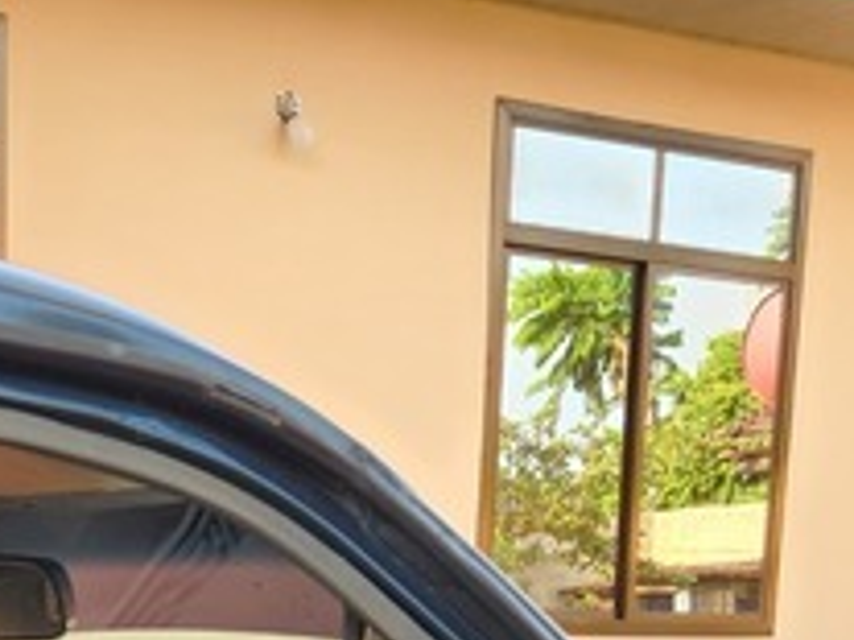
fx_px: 2194
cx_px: 103
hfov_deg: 21.6
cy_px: 1169
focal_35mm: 89
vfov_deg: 14.5
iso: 64
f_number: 1.8
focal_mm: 5.4
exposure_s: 1/180
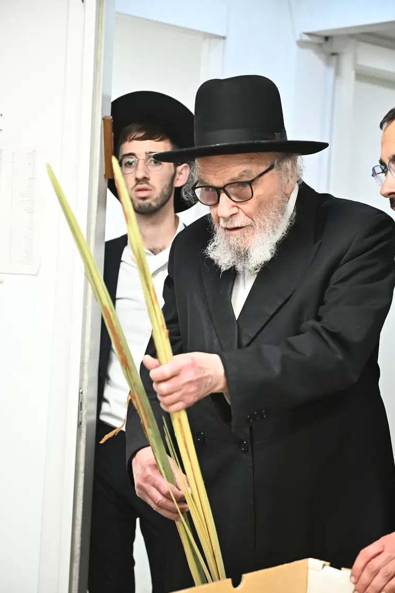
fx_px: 1170
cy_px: 298
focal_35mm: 71
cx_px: 197
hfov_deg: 19.2
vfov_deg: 28.5
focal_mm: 70
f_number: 3.5
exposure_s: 1/125
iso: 1250
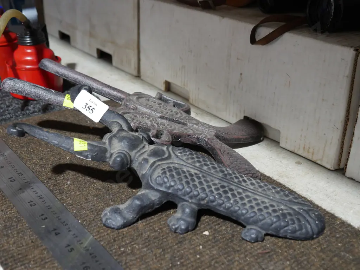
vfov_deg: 32.9
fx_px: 458
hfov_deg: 42.9
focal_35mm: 44
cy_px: 135
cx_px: 180
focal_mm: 22
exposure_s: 1/60
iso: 1250
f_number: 4.7
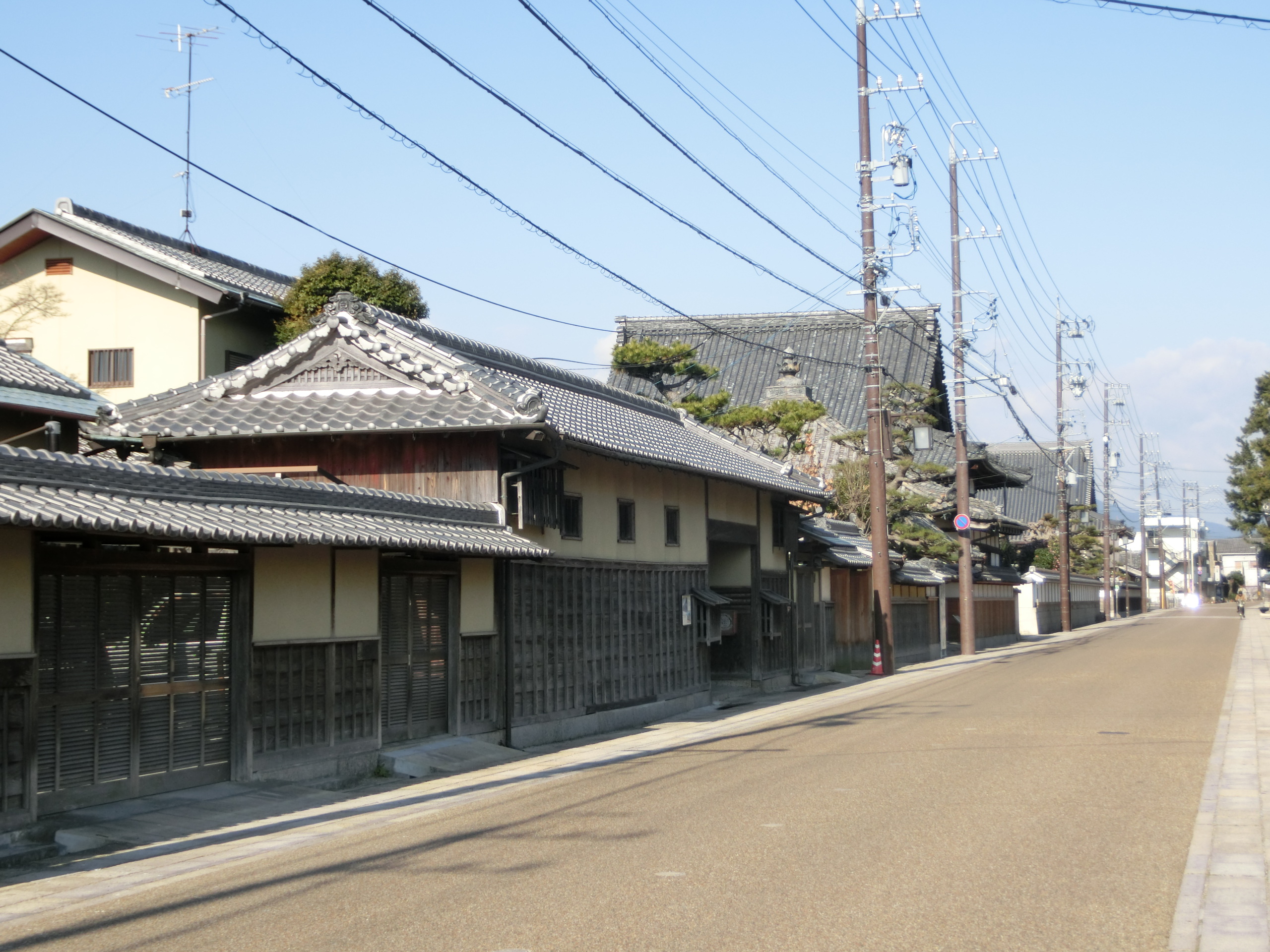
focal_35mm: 70
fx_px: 2568
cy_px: 476
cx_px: 635
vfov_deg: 21.0
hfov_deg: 27.8
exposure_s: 1/400
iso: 80
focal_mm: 12.1
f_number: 4.7
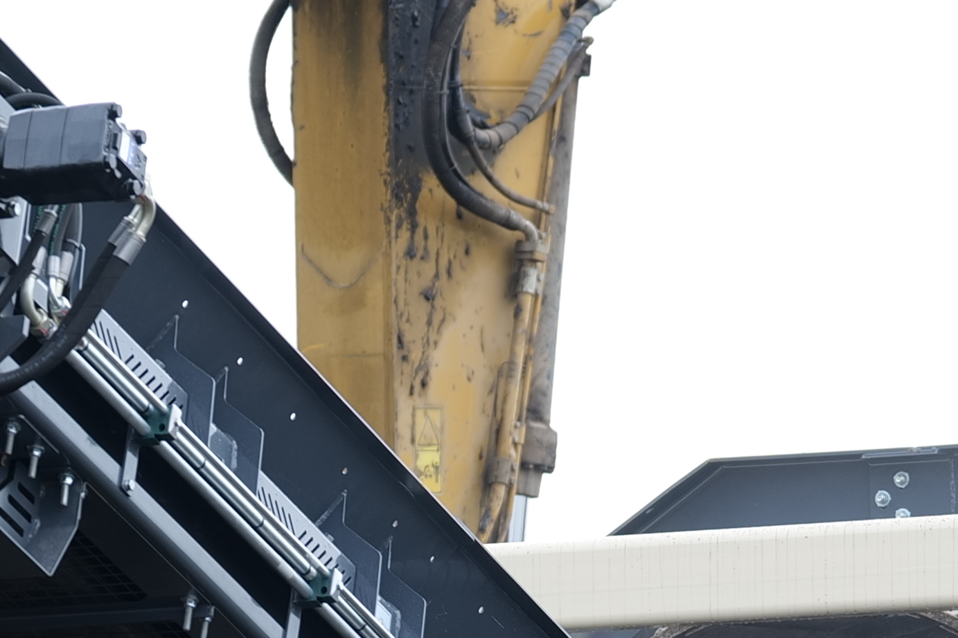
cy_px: 1136
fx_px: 8541
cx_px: 831
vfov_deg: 4.2
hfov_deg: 6.4
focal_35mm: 321
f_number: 4
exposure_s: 1/320
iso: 100
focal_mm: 74
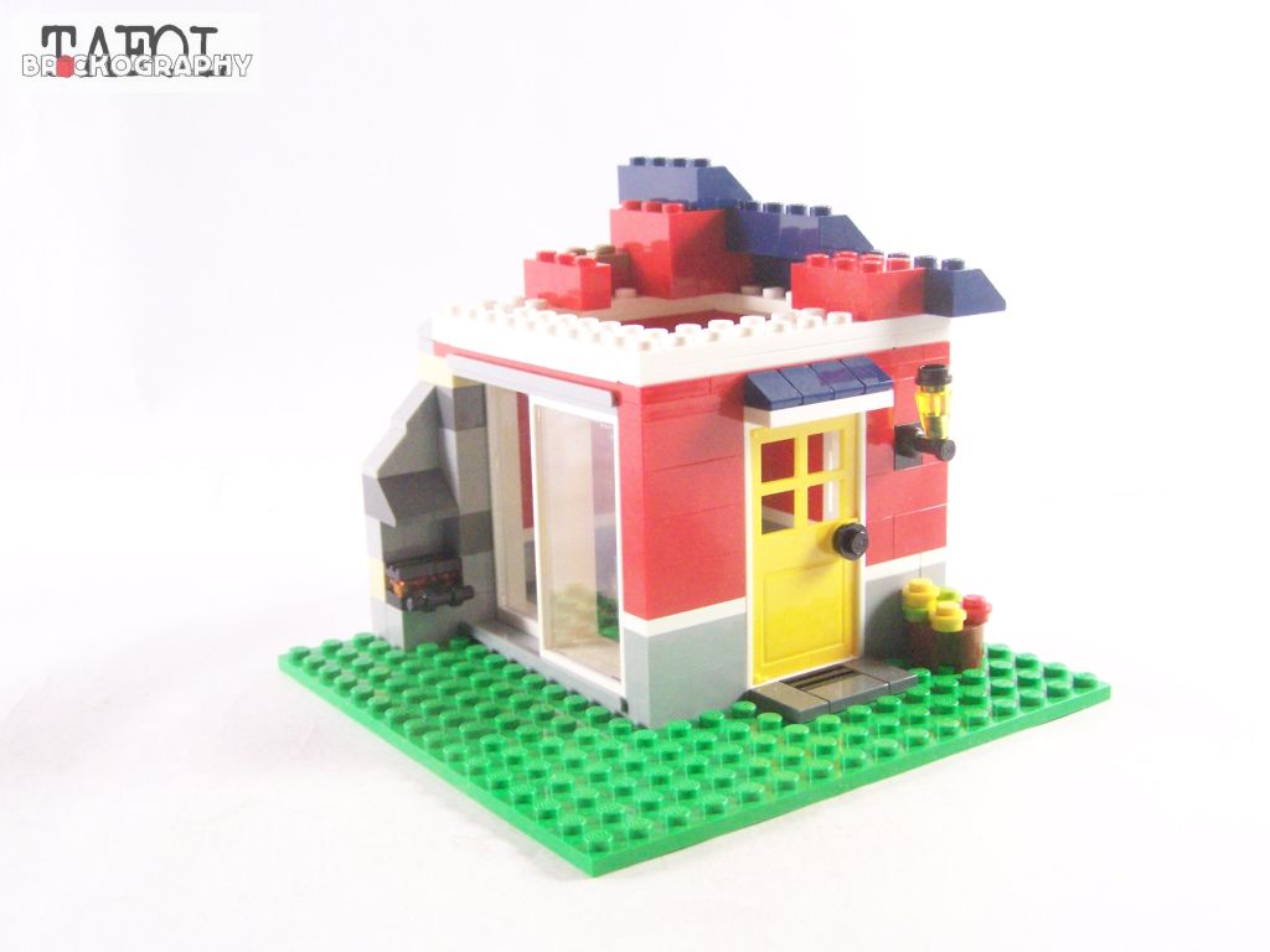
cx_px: 635
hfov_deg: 39.7
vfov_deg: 30.3
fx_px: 1761
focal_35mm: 48
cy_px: 476
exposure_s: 1/60
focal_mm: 8
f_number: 3.2
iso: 400
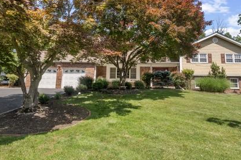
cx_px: 129
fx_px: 167
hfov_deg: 71.4
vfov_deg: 51.1
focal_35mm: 25
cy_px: 69
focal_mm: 16
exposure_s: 1/160
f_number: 9
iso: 250
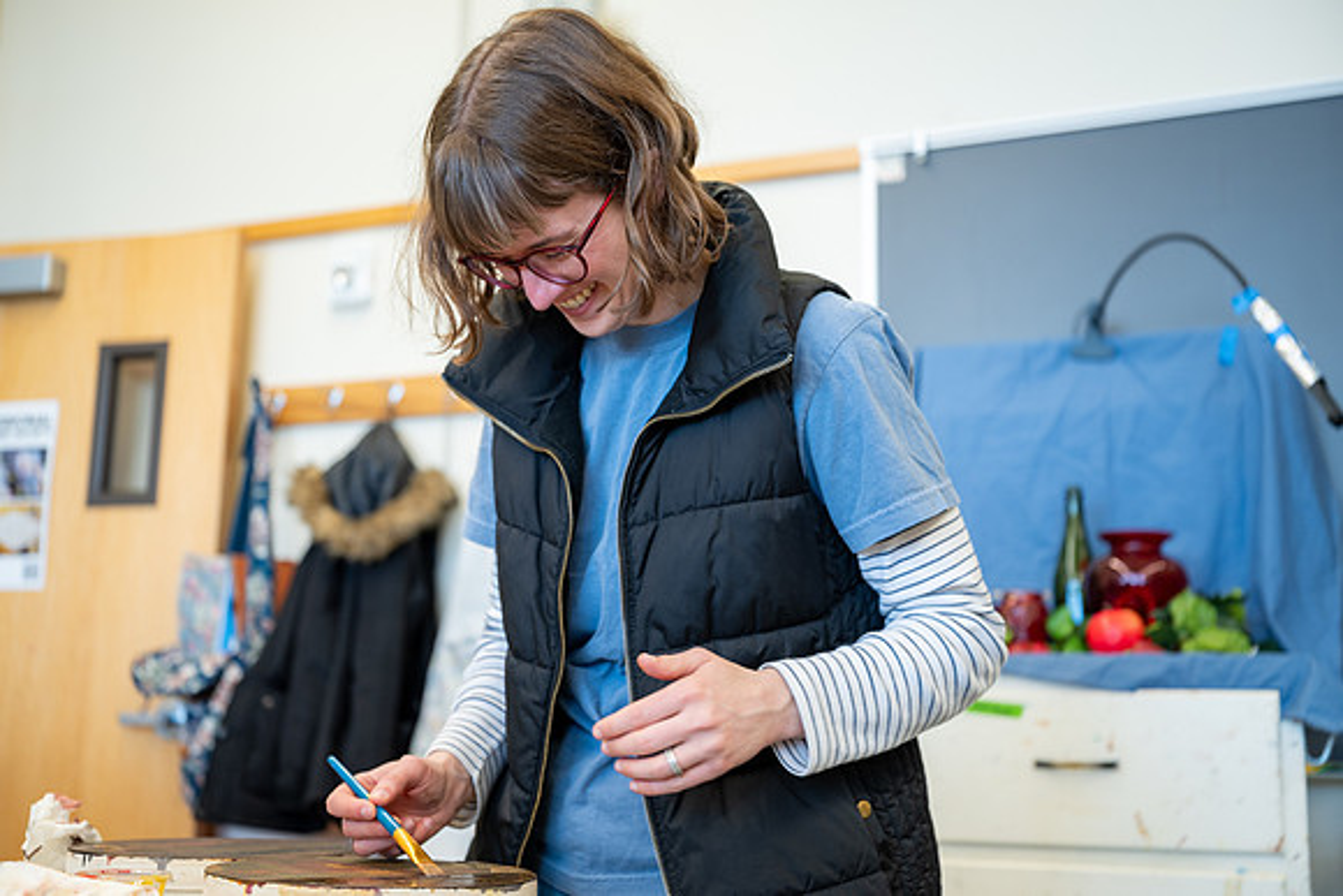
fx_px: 1530
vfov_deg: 32.6
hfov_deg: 47.4
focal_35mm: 41
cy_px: 448
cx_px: 672
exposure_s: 1/100
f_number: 2.8
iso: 320
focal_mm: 41
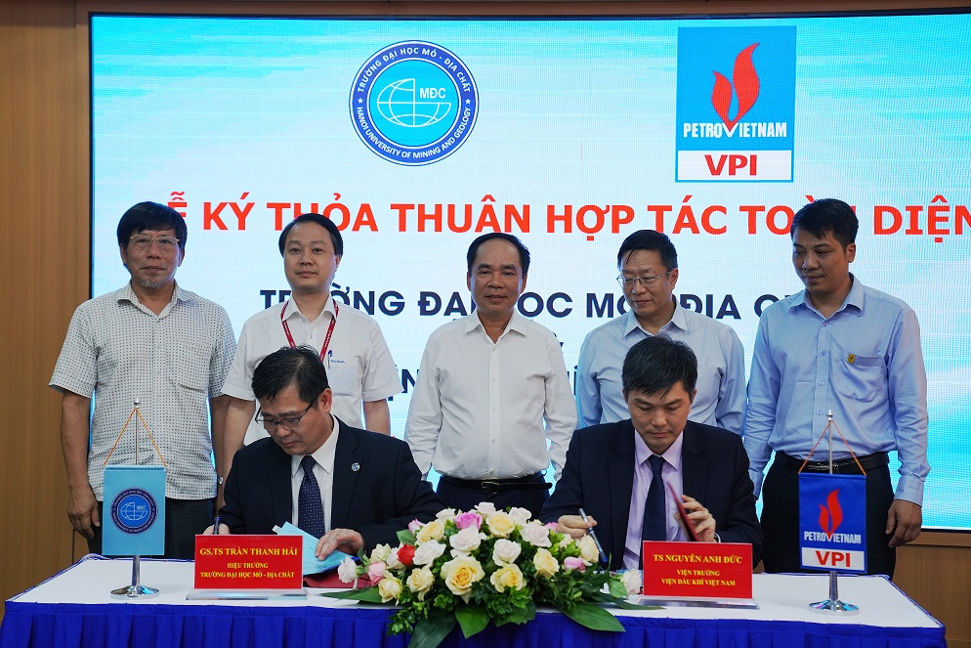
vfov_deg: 23.0
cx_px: 486
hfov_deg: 33.9
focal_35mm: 59
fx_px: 1591
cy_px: 324
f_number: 4
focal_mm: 59
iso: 800
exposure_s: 1/160
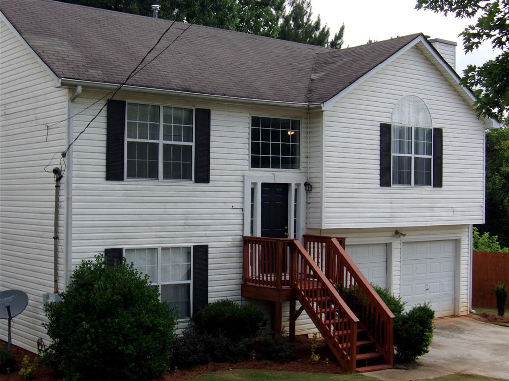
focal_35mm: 53
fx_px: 779
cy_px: 190
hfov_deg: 36.2
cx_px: 254
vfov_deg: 27.5
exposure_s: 1/38
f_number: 15
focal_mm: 9.4
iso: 80
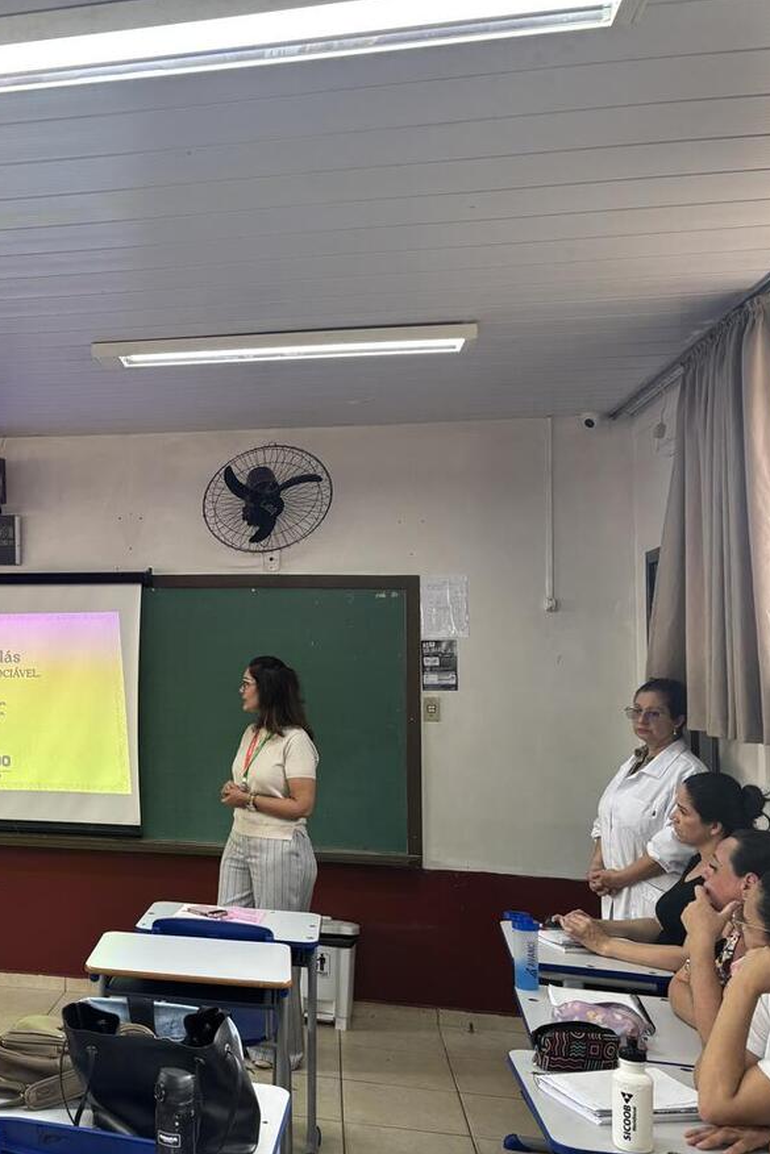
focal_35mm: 37
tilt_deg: +3.6
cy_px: 568
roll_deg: -0.4
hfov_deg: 33.8
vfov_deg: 51.9
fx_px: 1187
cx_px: 59
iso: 100
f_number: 1.6
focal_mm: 5.96
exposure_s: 1/120
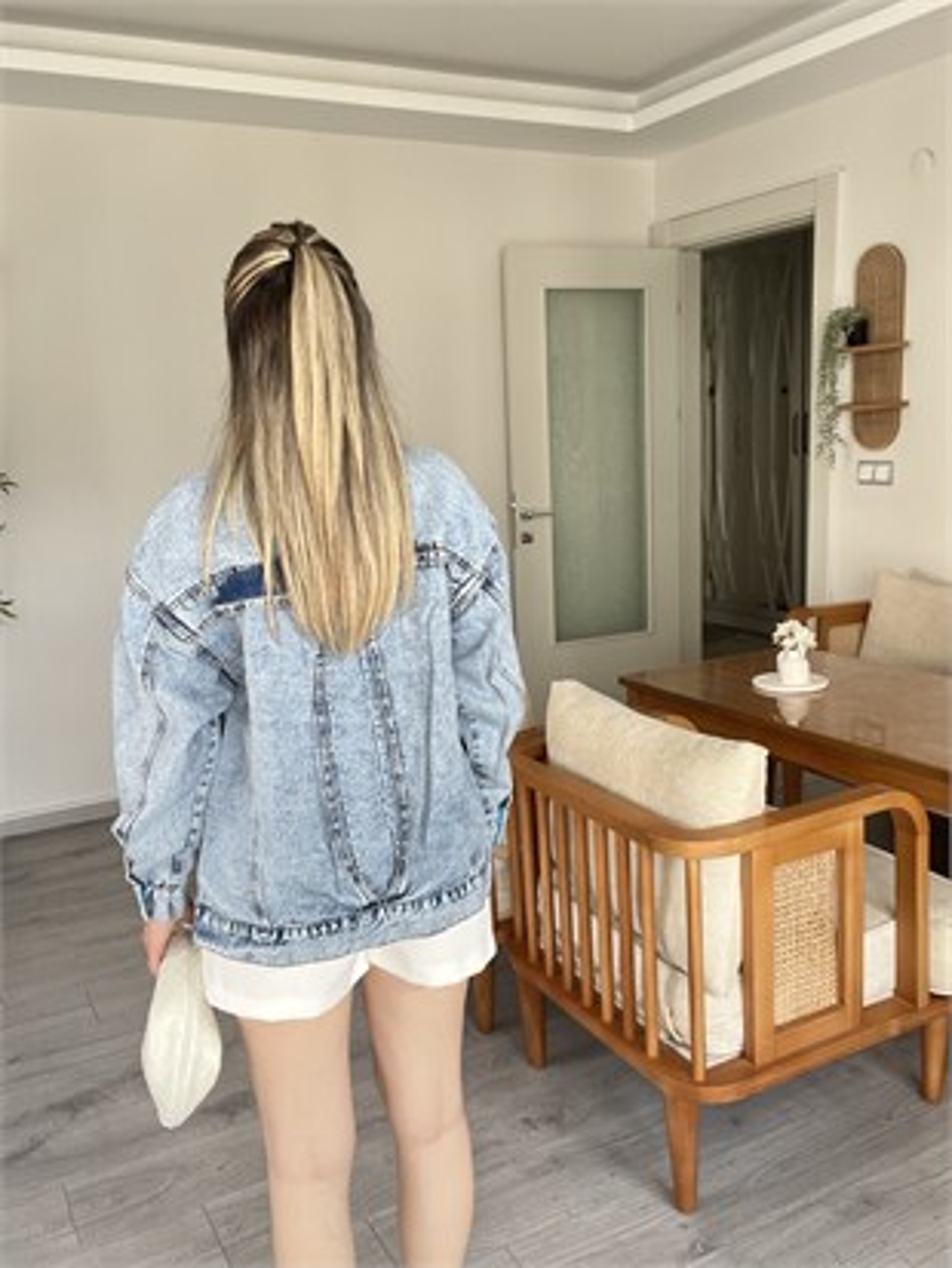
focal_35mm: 30
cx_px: 476
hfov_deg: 46.8
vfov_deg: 59.9
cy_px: 634
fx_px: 1100
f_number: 2.2
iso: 80
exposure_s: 1/121
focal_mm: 2.71
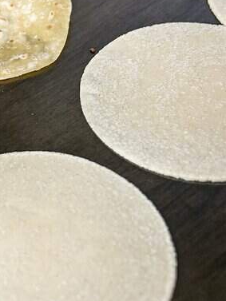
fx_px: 853
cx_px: -22
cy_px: 118
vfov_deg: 20.0
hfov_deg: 14.7
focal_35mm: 98
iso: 640
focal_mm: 32
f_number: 2.8
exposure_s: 1/200
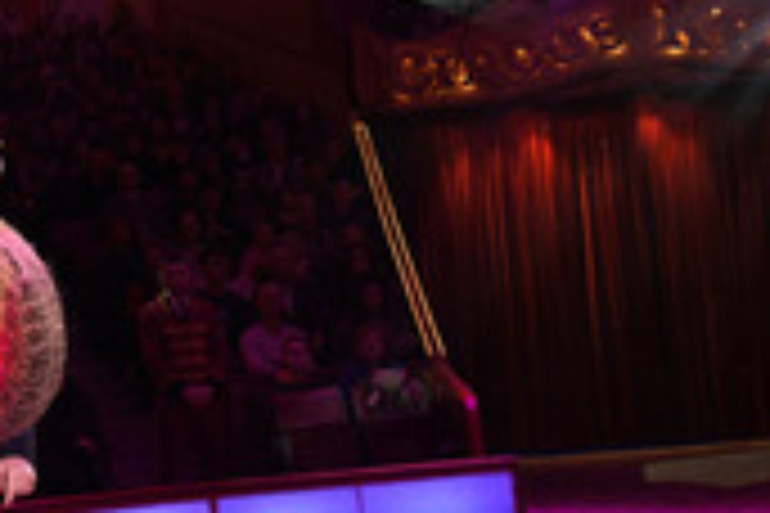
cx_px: -200
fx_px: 2374
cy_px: 184
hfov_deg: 17.4
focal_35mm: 111
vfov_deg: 12.3
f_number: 6.3
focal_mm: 42
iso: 2000
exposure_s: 1/160
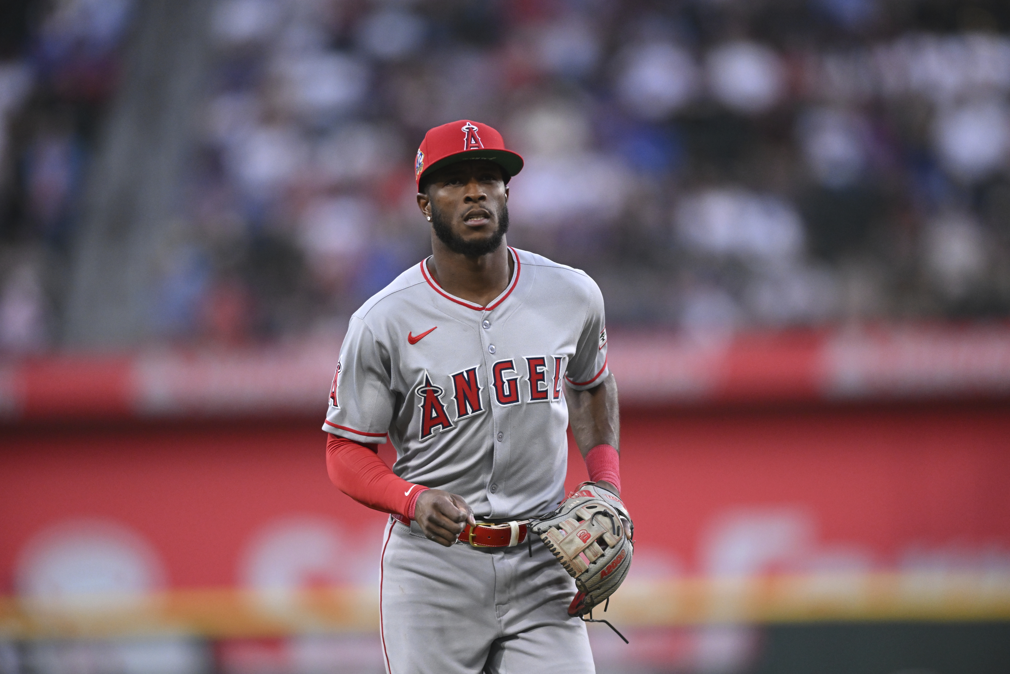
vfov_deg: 3.4
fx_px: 11221
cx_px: 505
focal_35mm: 400
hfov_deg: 5.2
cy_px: 337
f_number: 2.8
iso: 4000
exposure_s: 1/4000
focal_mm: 400
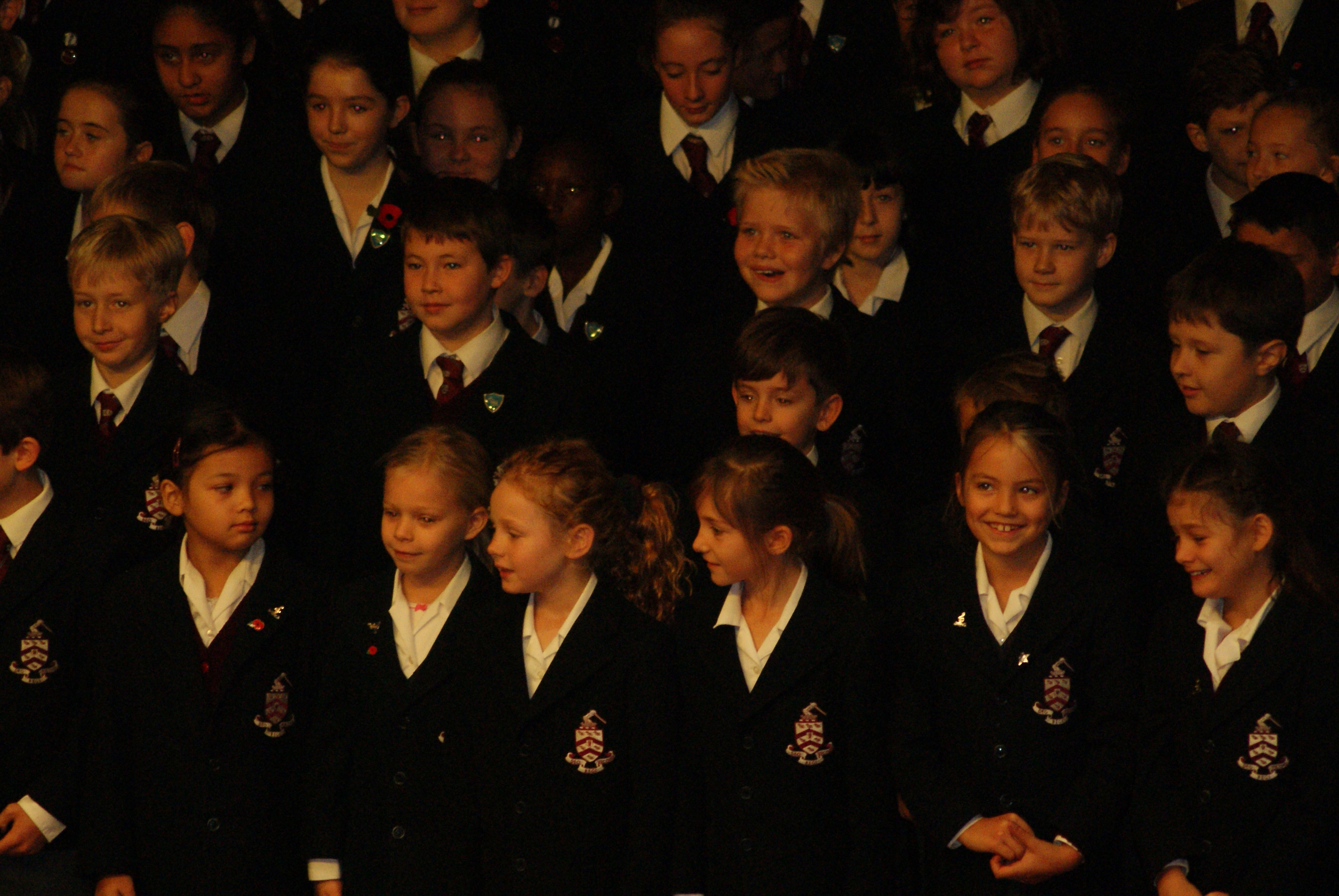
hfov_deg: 6.8
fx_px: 11246
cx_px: 666
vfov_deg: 4.6
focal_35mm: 302
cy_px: 493
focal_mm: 140
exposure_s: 1/125
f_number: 4.5
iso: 400
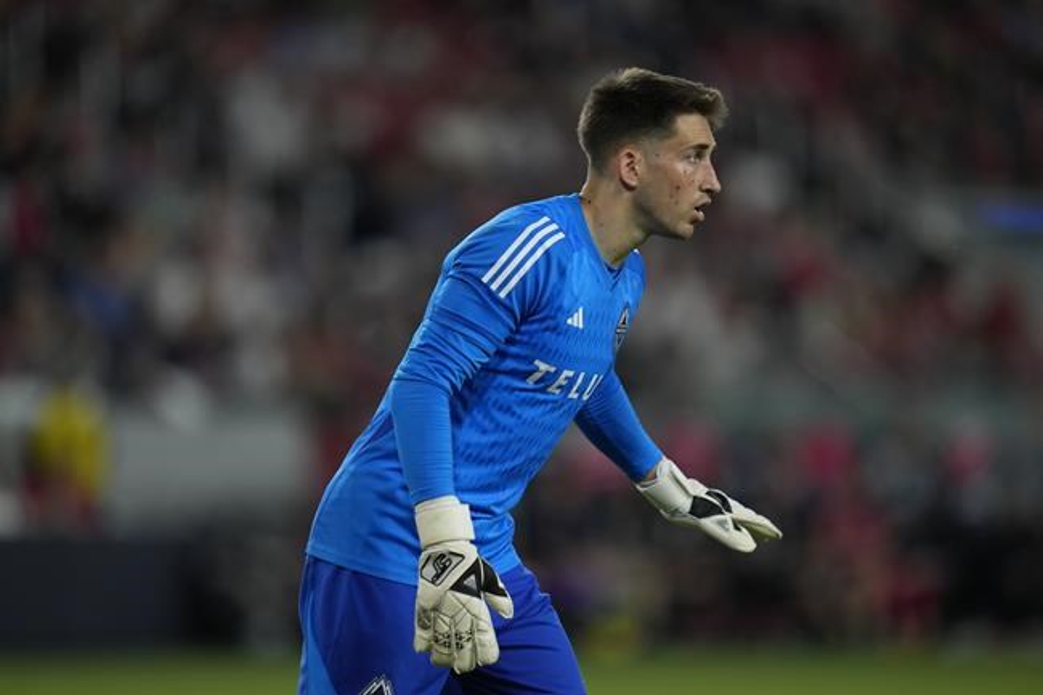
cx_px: 522
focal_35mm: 400
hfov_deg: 5.2
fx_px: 11585
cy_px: 348
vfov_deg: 3.4
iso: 2000
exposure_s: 1/2500
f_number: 2.8
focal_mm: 400
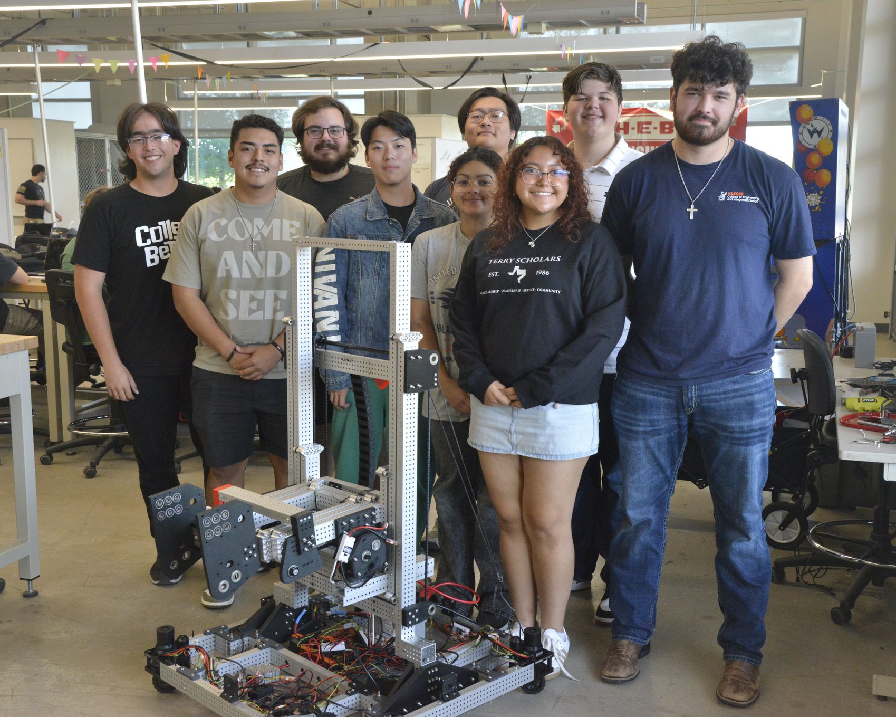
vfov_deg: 34.9
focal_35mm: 43
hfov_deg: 42.9
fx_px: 1140
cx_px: 457
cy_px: 357
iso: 4000
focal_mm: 38
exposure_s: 1/160
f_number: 8
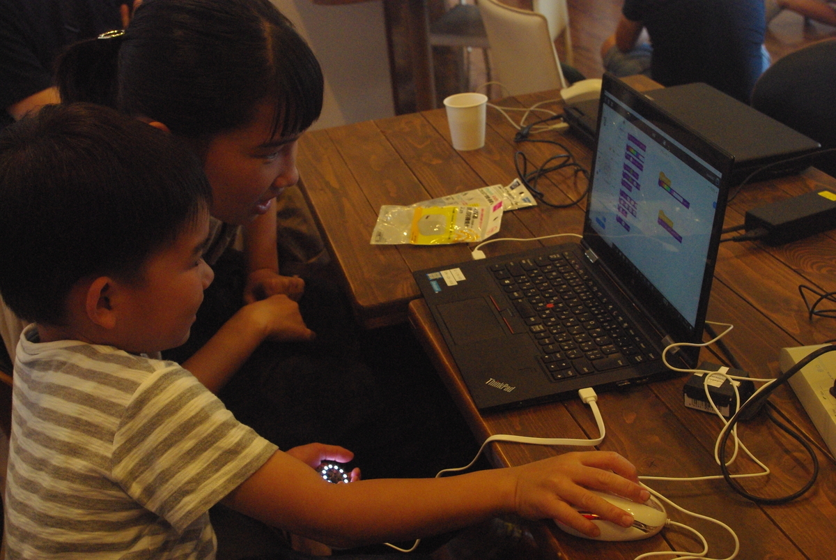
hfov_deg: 42.7
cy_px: 280
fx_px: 1069
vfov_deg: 29.3
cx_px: 418
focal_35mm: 46
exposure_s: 1/125
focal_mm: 30.63
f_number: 8
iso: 1600
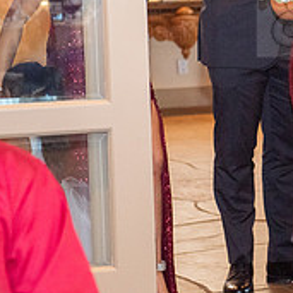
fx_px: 1714
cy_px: 16
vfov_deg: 9.7
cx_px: 406
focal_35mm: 179
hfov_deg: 9.6
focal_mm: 62
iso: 1600
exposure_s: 1/125
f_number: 3.5
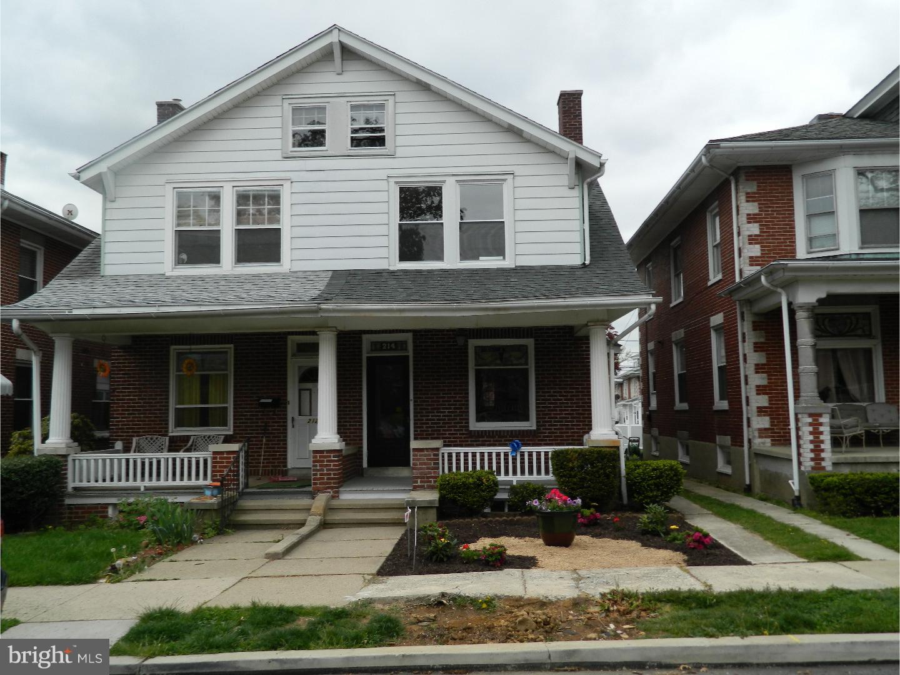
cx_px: 450
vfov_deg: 45.4
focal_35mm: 31
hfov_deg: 58.4
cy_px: 338
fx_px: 806
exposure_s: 1/400
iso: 80
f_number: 3.2
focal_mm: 5.6
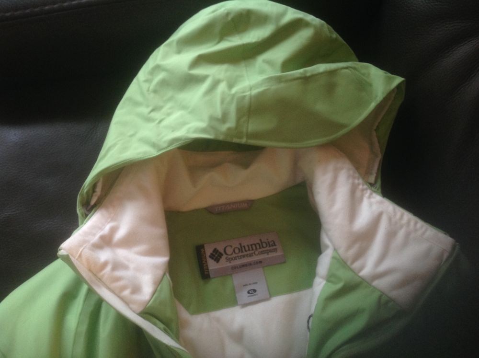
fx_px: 484
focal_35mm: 35
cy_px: 179
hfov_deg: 52.7
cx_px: 240
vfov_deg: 40.6
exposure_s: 1/15
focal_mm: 4.28
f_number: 2.4
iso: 125
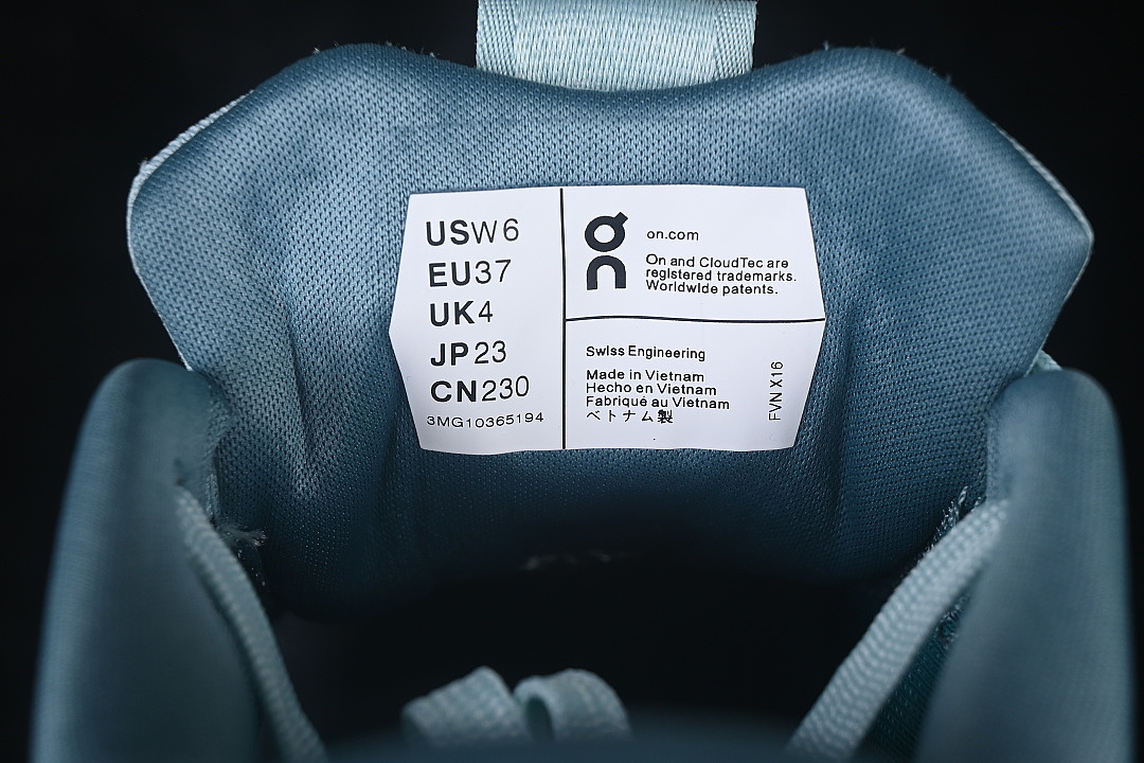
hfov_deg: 27.0
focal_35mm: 75
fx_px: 2383
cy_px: 382
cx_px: 572
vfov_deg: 18.2
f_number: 8
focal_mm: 50
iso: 160
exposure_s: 1/80
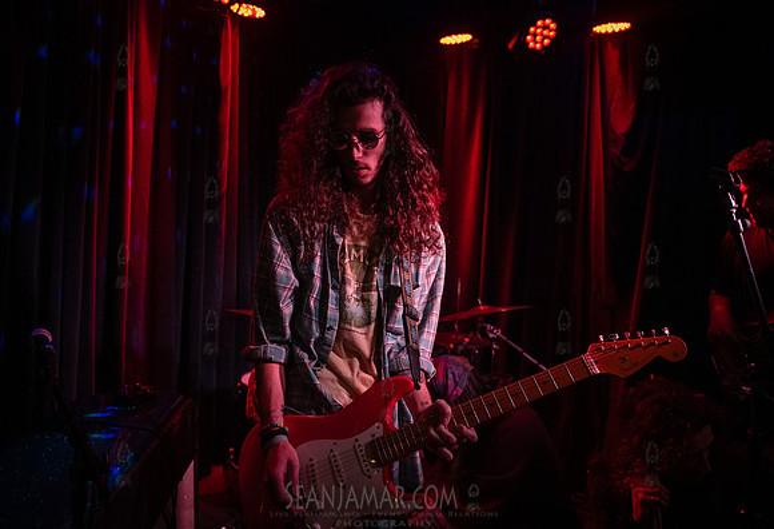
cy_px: 238
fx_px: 582
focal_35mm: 27
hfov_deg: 66.9
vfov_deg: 48.7
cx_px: 337
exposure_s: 1/250
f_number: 2.8
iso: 10000
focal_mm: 24
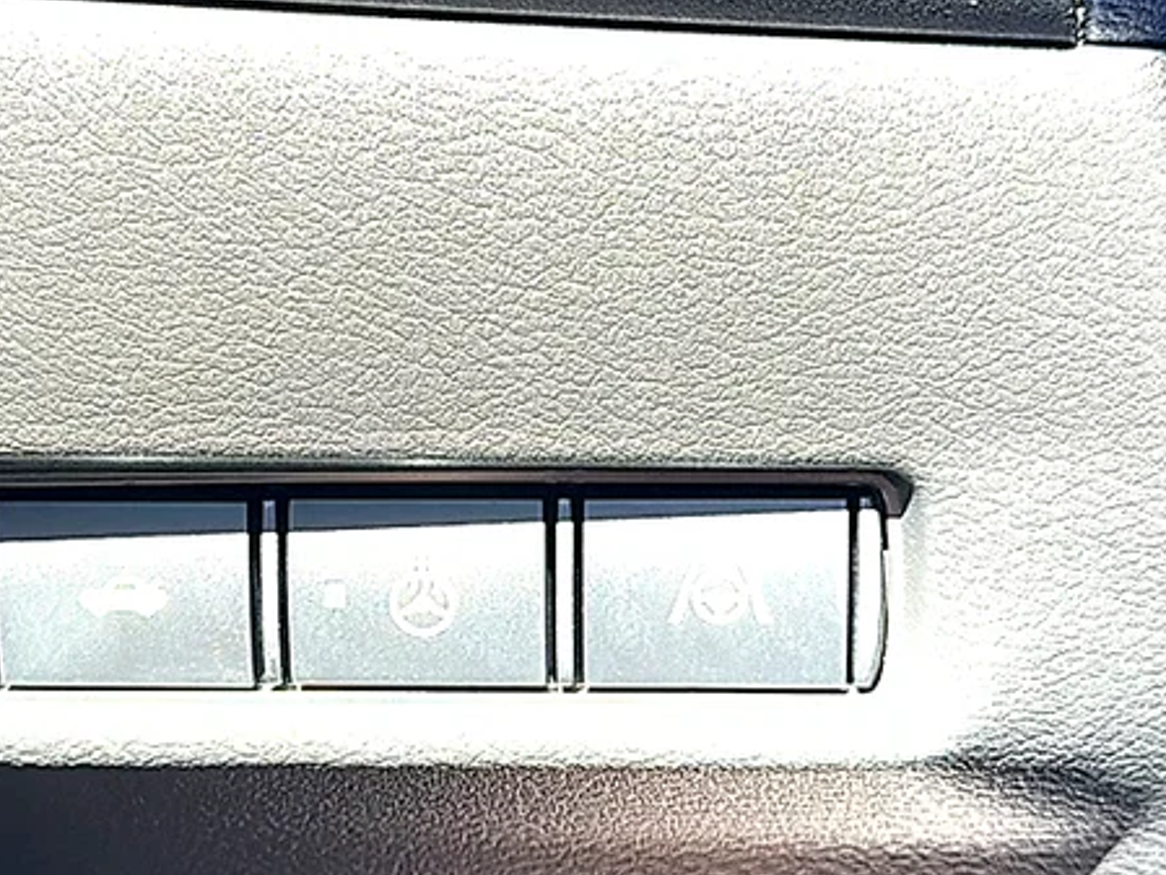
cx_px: 447
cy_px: 539
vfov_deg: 21.9
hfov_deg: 28.9
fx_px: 2257
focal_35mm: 67
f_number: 1.78
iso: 64
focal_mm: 6.86
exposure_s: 1/153
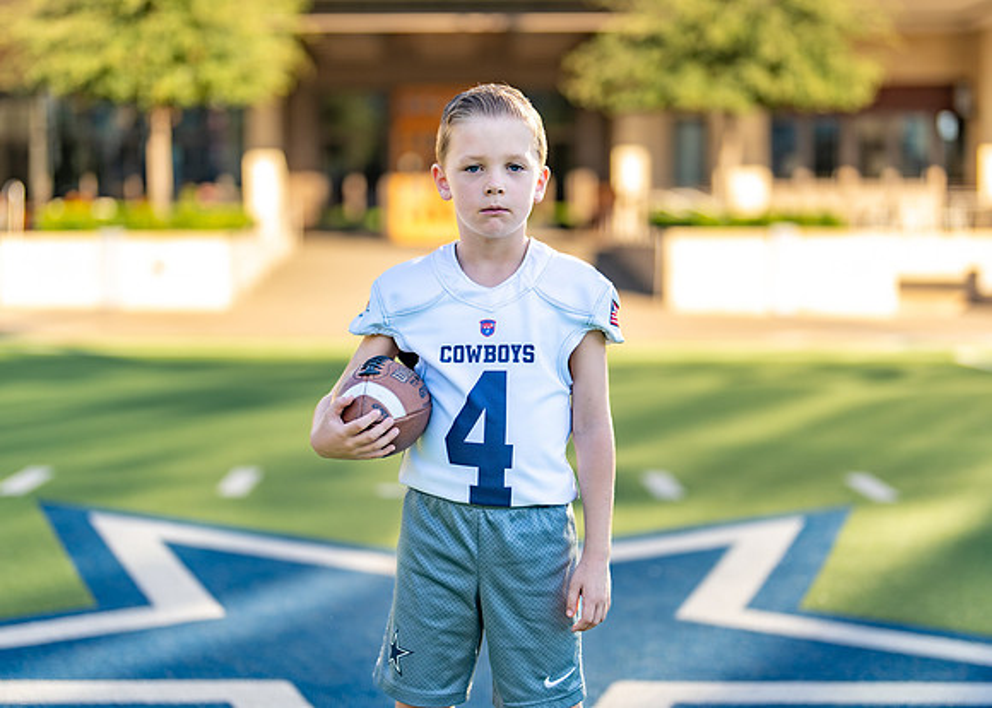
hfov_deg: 31.3
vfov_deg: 22.6
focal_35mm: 63
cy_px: 362
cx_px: 507
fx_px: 1770
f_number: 1.2
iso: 100
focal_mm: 50
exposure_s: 1/2500
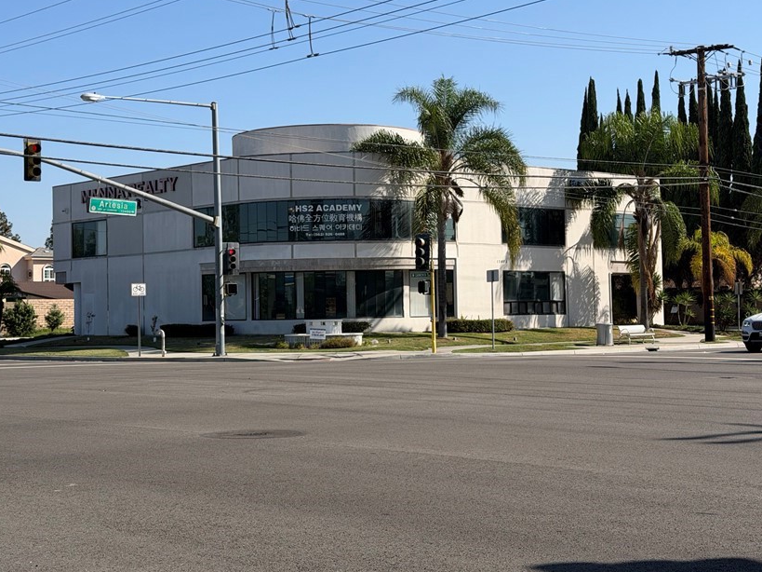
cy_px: 260
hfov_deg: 32.2
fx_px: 1321
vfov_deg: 24.4
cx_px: 349
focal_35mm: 60
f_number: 1.78
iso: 64
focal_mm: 6.76
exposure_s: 1/4878
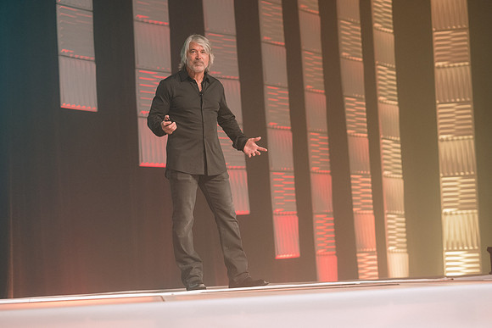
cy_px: 164
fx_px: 1162
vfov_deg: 16.1
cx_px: 246
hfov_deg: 23.9
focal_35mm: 85
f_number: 2.8
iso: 800
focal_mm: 85
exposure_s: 1/125
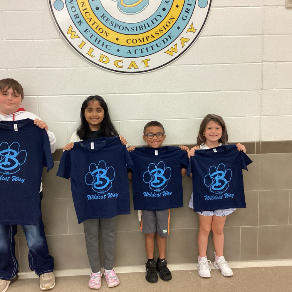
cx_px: 135
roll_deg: +1.6
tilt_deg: -8.8
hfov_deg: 44.9
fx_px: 353
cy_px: 146
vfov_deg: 44.9
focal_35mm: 37
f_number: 2.4
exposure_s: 1/60
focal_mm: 3.3
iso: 320
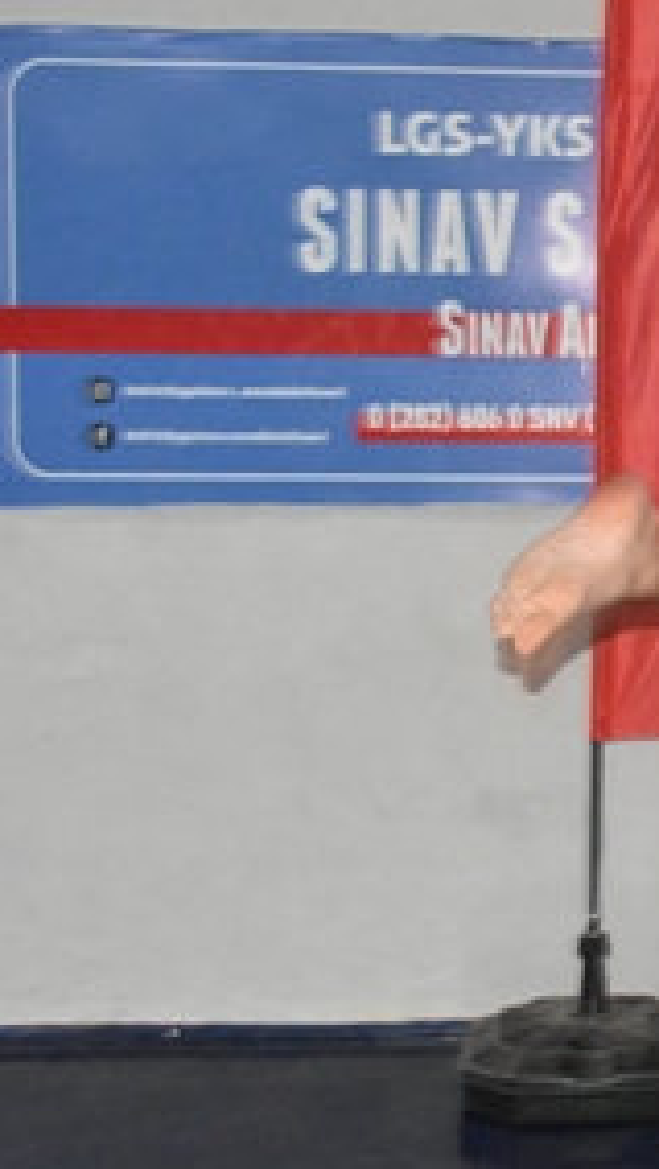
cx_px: 1116
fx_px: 2637
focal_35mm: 85
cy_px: 508
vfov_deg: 25.0
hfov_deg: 13.1
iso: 8000
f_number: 9
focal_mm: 24
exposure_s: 1/60
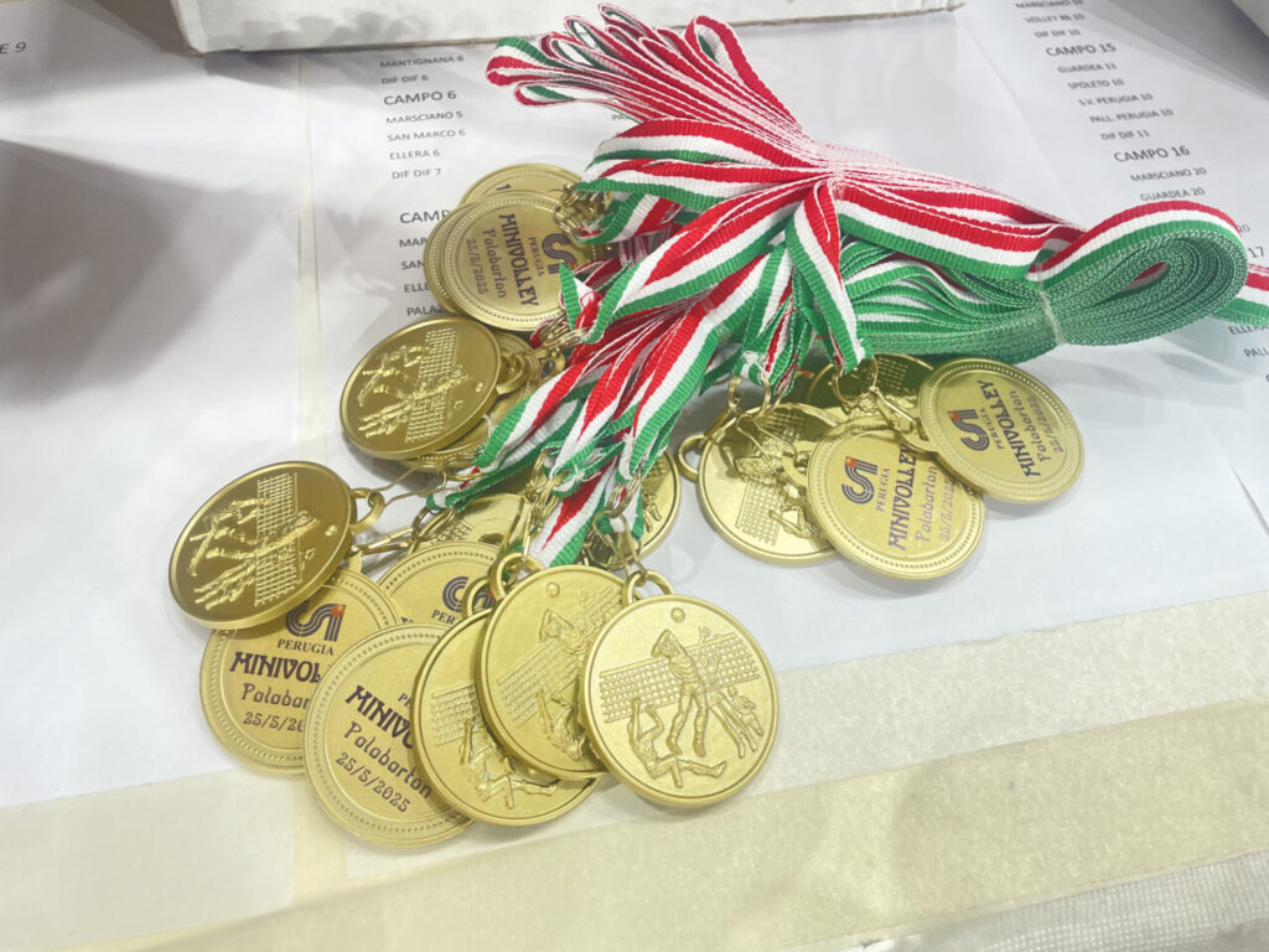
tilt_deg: -58.5
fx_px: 953
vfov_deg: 53.1
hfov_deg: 67.3
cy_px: 476
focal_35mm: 26
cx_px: 634
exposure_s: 1/119
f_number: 1.6
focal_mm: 4.2
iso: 125
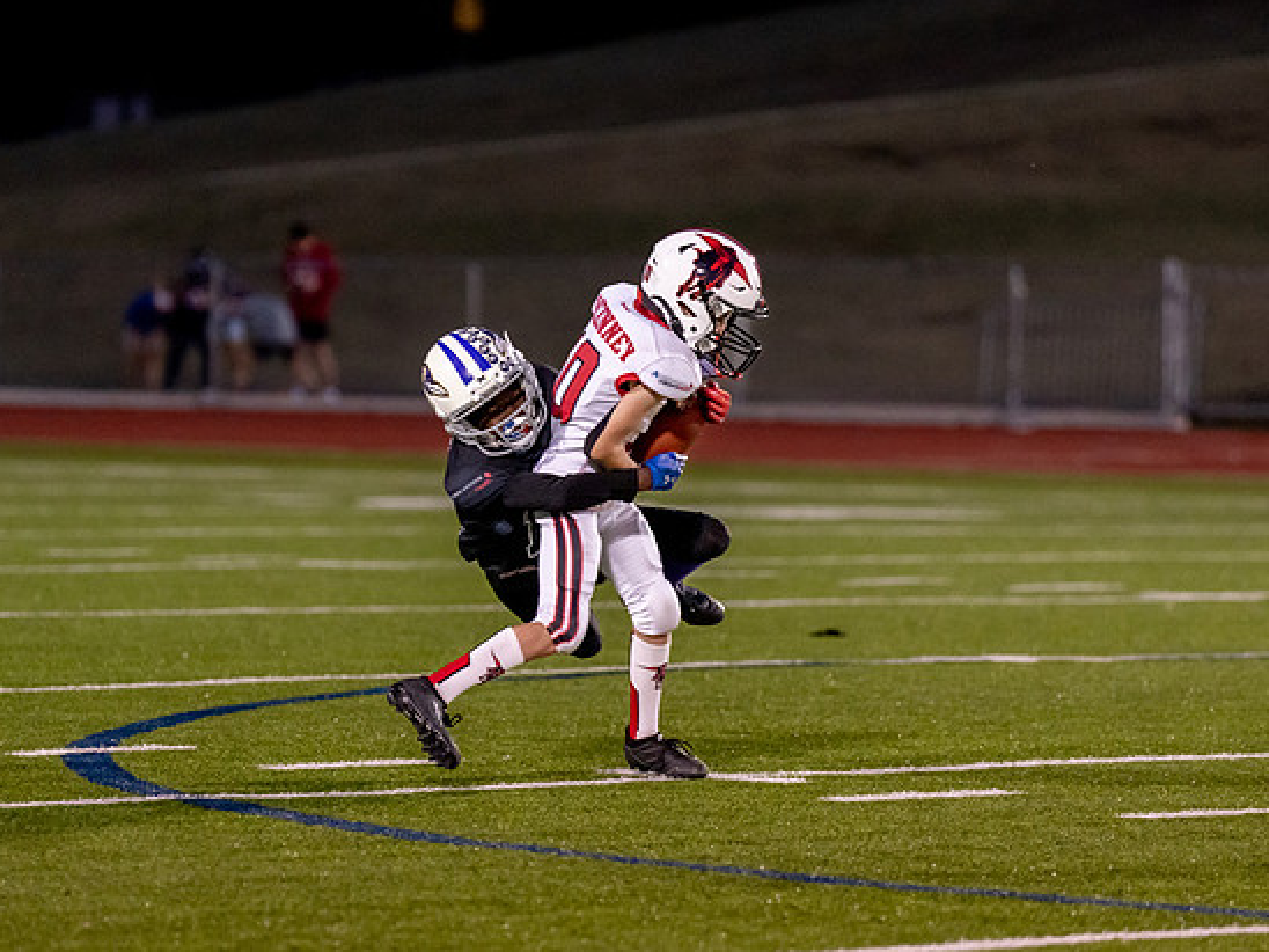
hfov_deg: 7.0
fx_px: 10338
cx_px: 598
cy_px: 519
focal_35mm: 282
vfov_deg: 5.3
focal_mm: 164
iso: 1600
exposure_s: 1/1000
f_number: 2.8
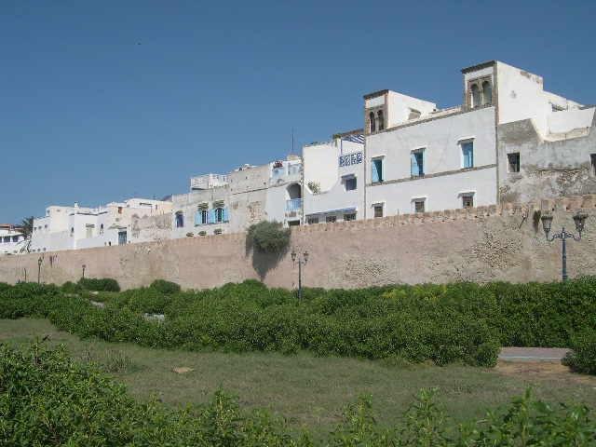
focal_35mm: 38
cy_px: 224
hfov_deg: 49.0
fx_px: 654
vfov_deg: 37.7
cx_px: 298
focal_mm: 8
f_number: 7.6
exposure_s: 1/394
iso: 100
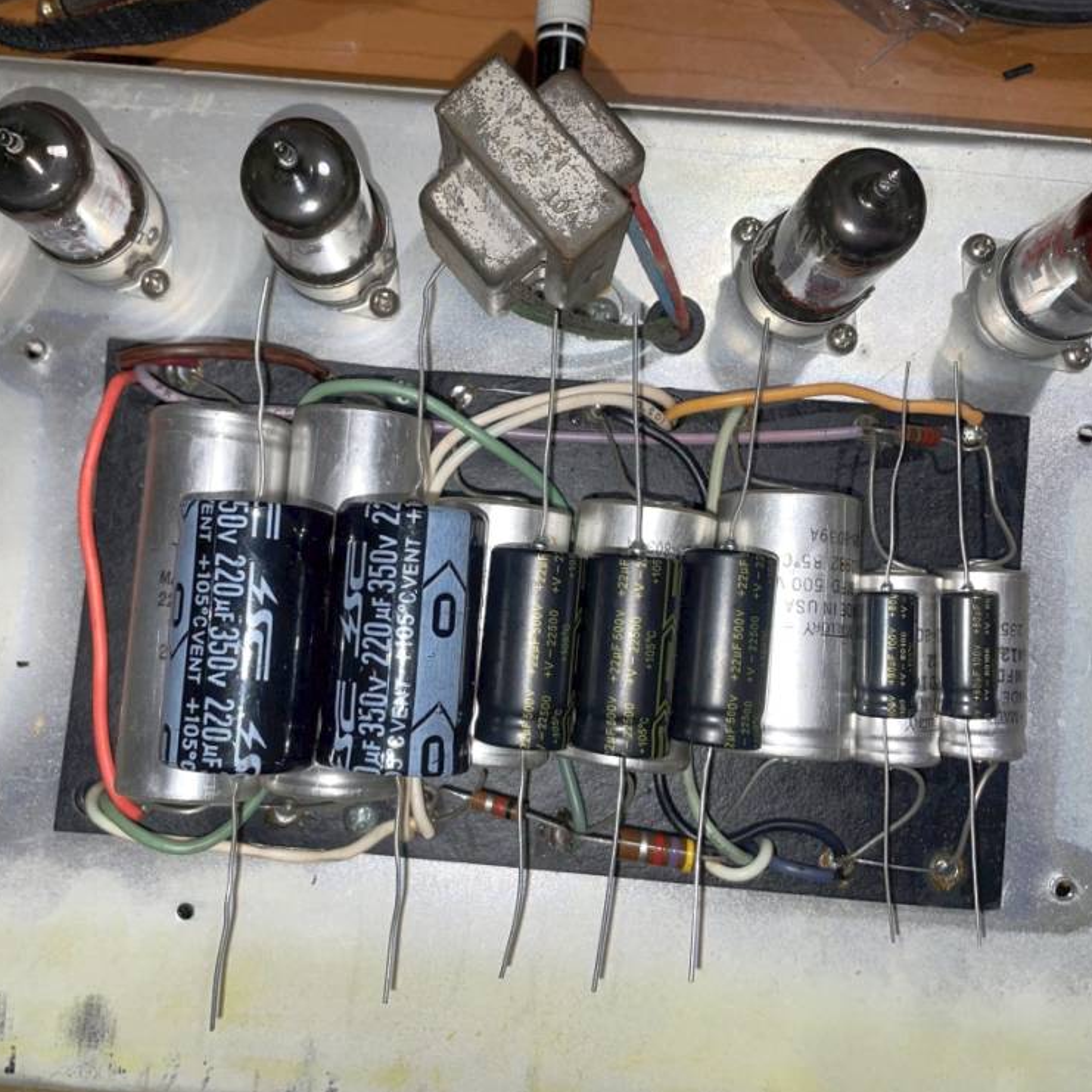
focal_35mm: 31
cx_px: 516
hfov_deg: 52.5
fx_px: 1106
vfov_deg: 52.5
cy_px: 547
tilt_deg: -87.0
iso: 50
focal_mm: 4.2
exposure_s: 1/70
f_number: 1.6
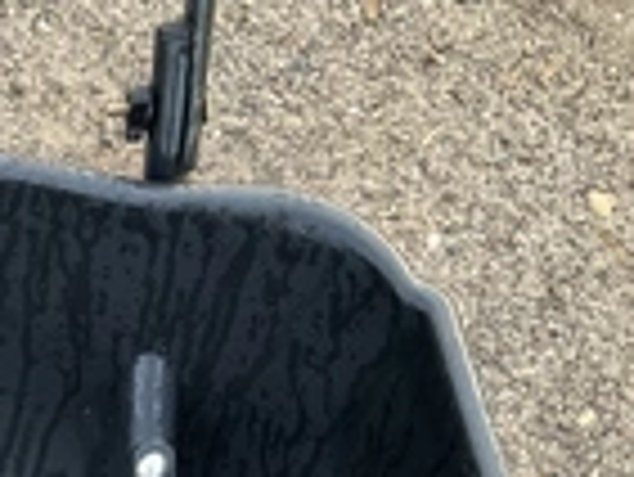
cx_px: -162
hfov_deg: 21.8
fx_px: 1503
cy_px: 630
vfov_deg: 16.9
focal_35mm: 82
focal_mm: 3
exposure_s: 1/60
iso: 100
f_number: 1.8
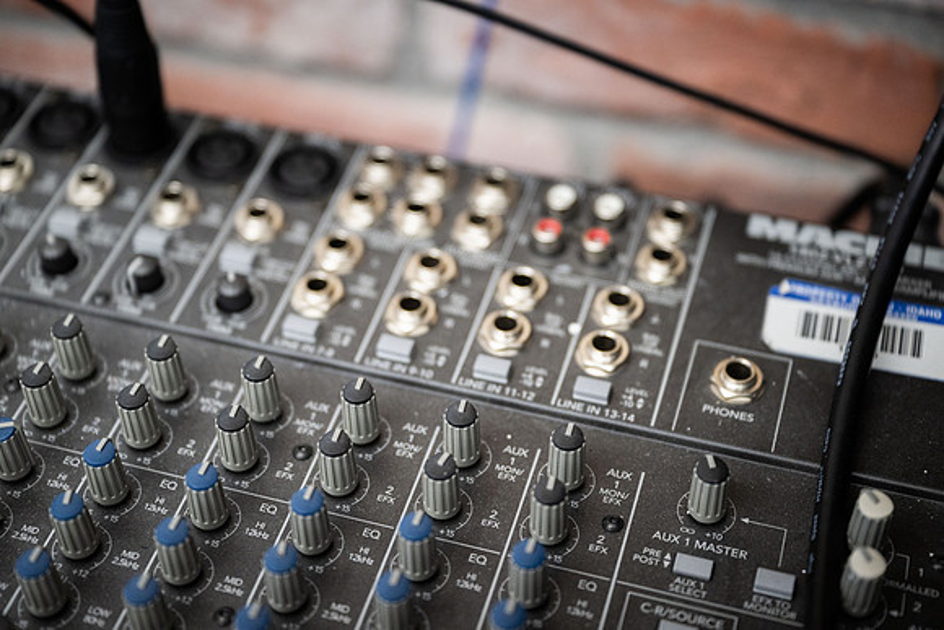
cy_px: 315
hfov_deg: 36.9
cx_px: 472
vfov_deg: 25.1
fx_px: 1416
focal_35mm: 54
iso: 800
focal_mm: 54
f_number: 2.8
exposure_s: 1/400
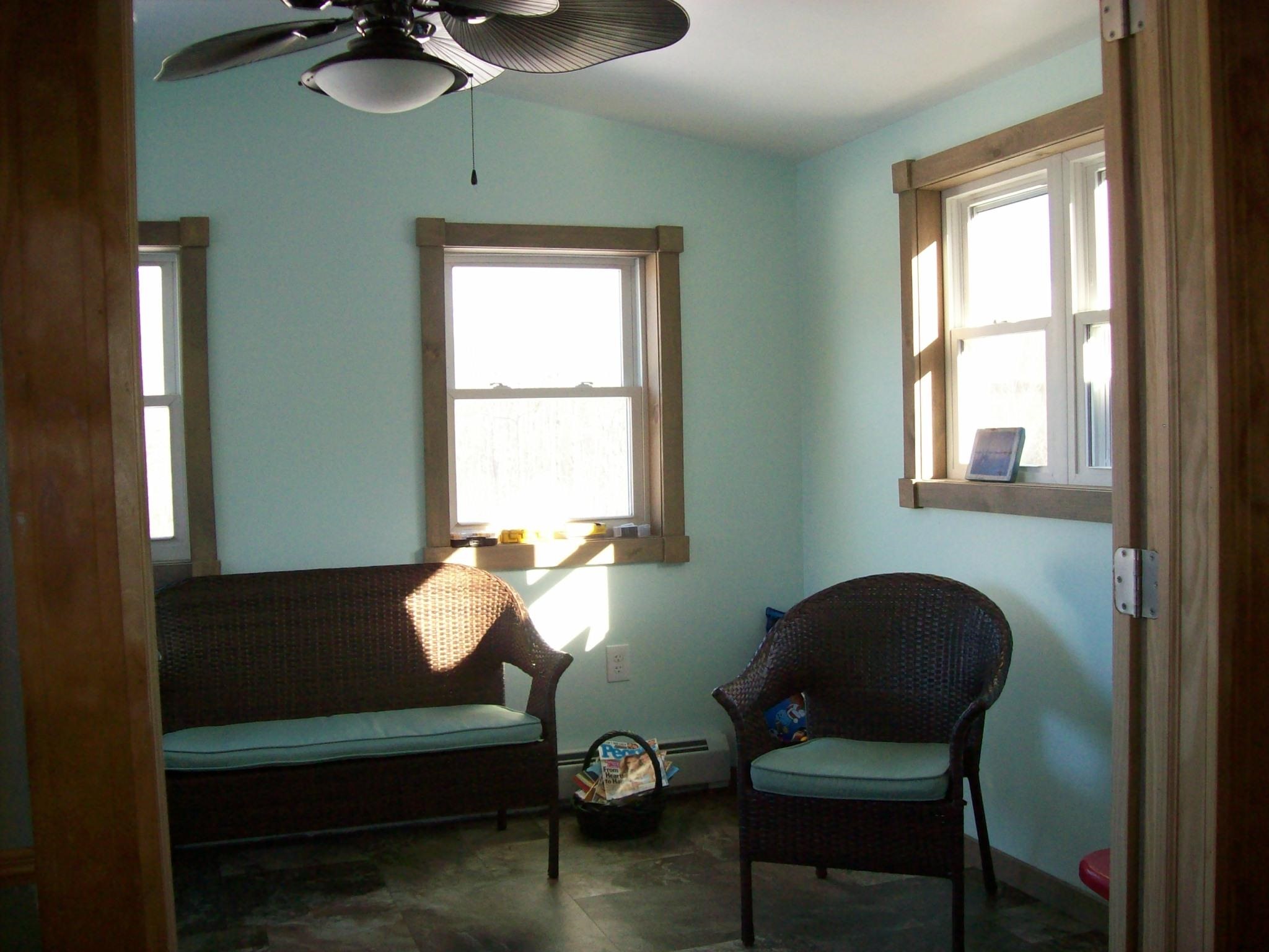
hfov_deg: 51.4
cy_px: 476
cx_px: 634
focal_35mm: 36
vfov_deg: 39.7
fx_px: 1320
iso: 200
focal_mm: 6
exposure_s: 1/148
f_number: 2.7
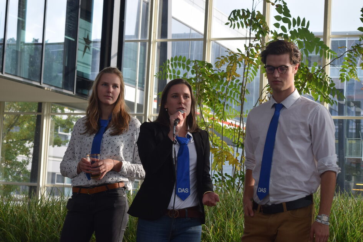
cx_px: 182
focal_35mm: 82
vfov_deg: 16.6
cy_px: 121
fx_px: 832
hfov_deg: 24.6
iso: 400
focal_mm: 55
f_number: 8
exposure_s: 1/250
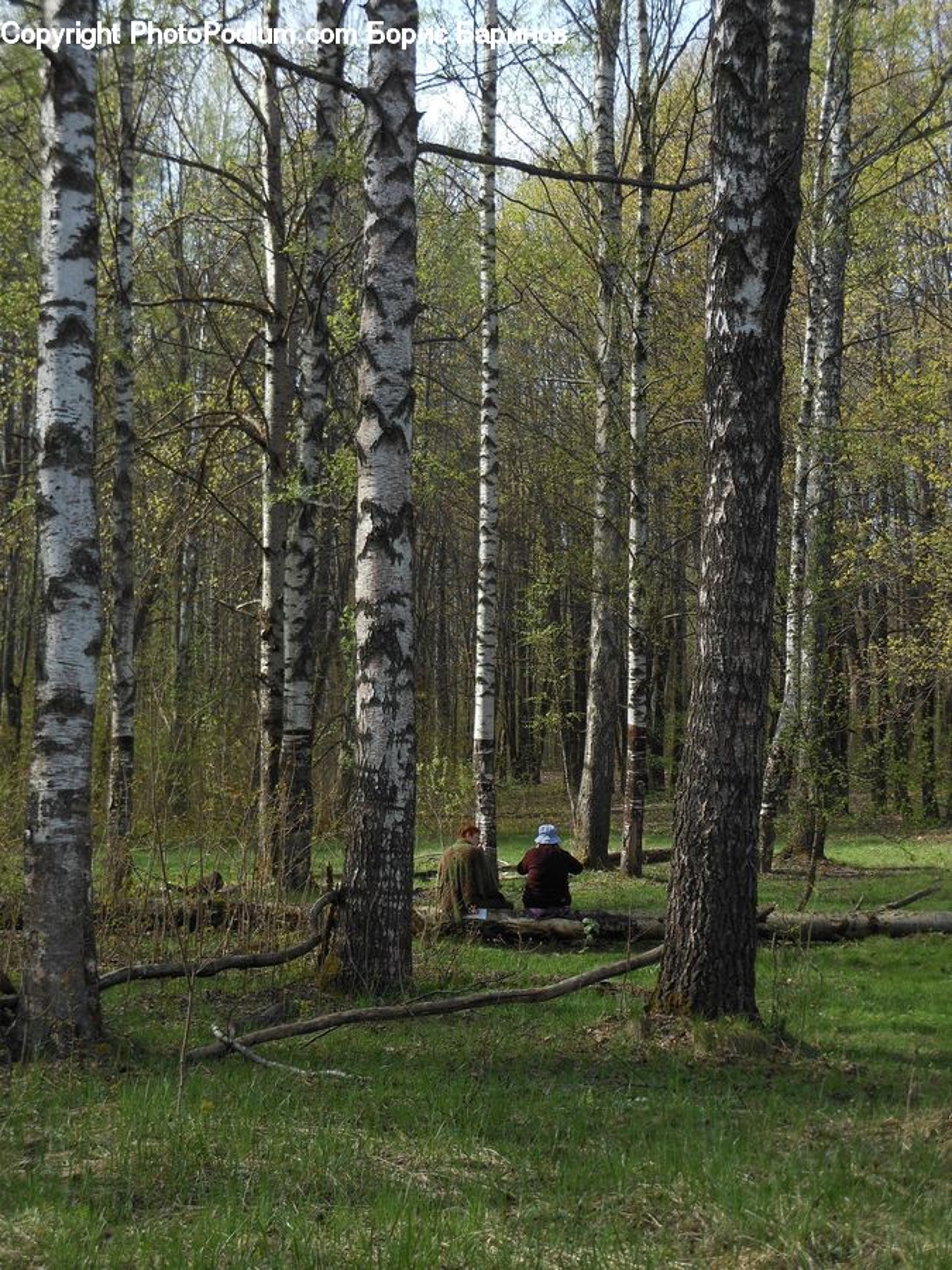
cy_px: 635
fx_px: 2787
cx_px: 476
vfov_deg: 25.7
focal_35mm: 76
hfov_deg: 19.4
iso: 80
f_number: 4.4
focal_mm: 13.6
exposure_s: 1/200
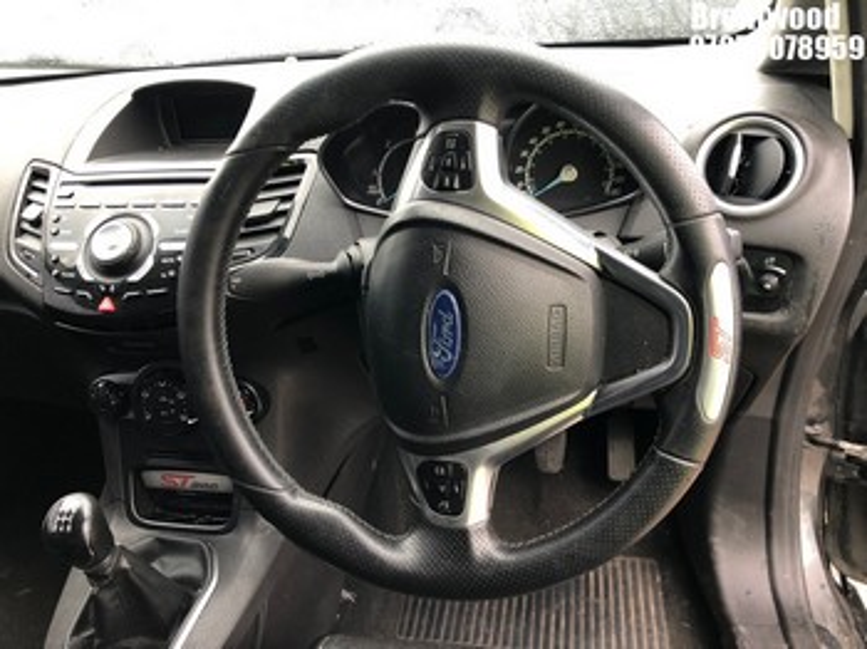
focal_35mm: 28
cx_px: 434
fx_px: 701
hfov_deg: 63.5
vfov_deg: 49.7
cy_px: 324
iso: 25
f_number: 1.8
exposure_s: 1/40
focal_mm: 4
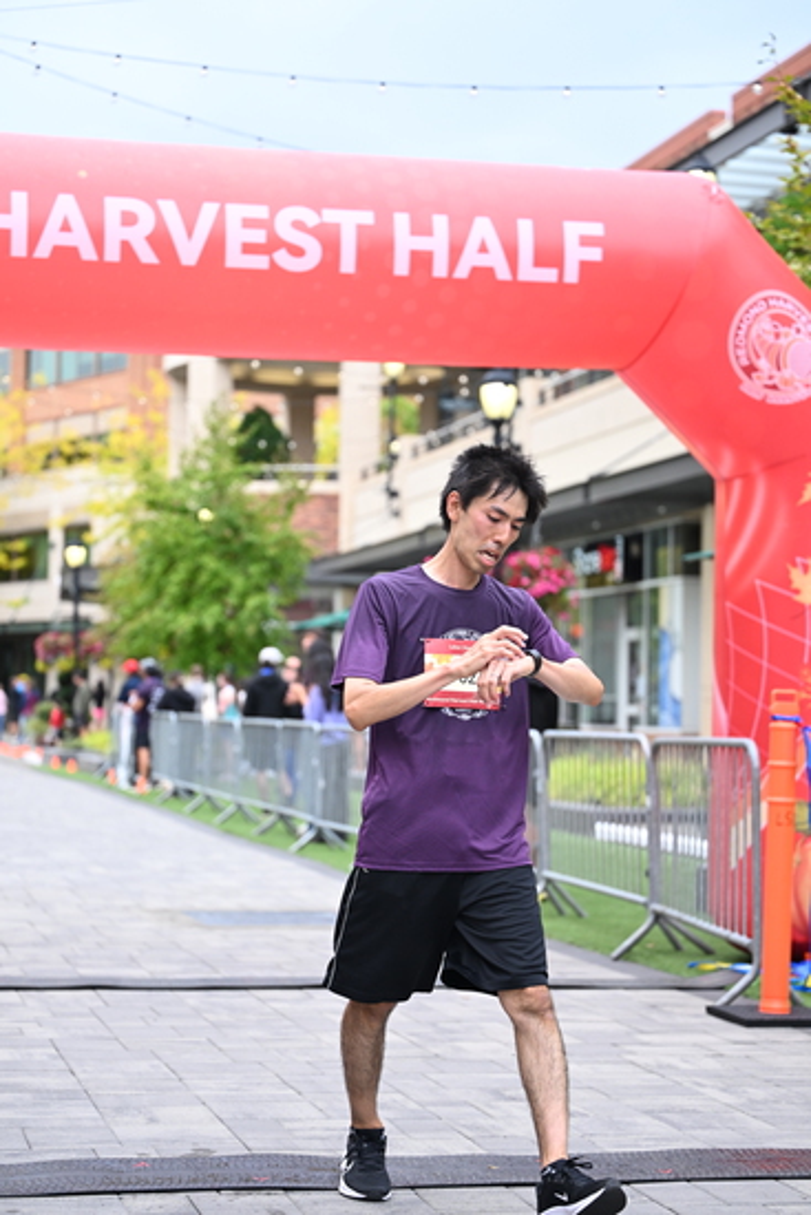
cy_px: 608
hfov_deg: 19.5
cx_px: 406
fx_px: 2364
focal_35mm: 70
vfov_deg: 28.8
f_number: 2.8
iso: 1000
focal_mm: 70
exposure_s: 1/2000
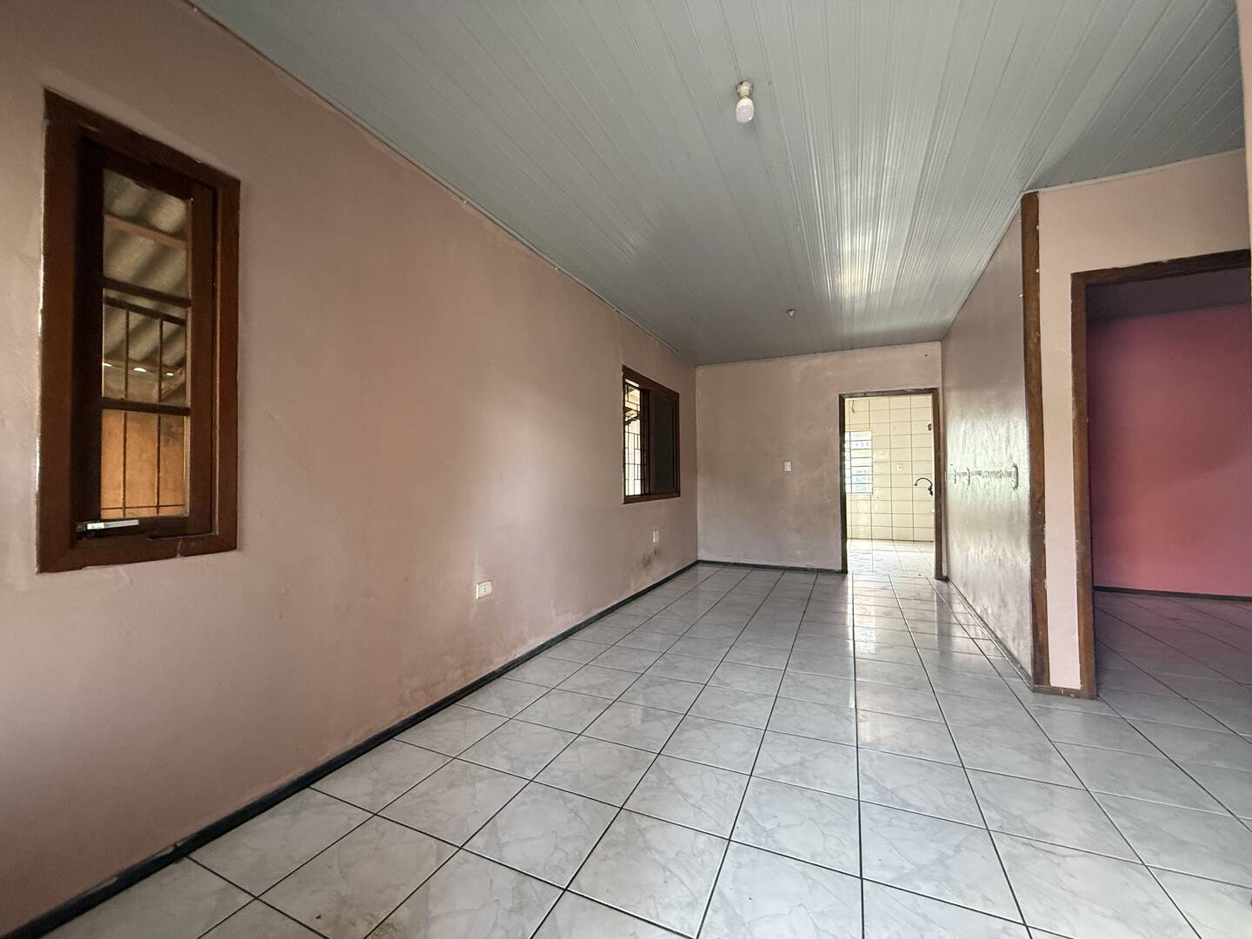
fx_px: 506
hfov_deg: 102.1
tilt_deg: +1.9
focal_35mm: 14
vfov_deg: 85.7
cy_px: 470
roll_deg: -0.2
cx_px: 626
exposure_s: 1/60
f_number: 2.2
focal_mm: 2.22
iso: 400
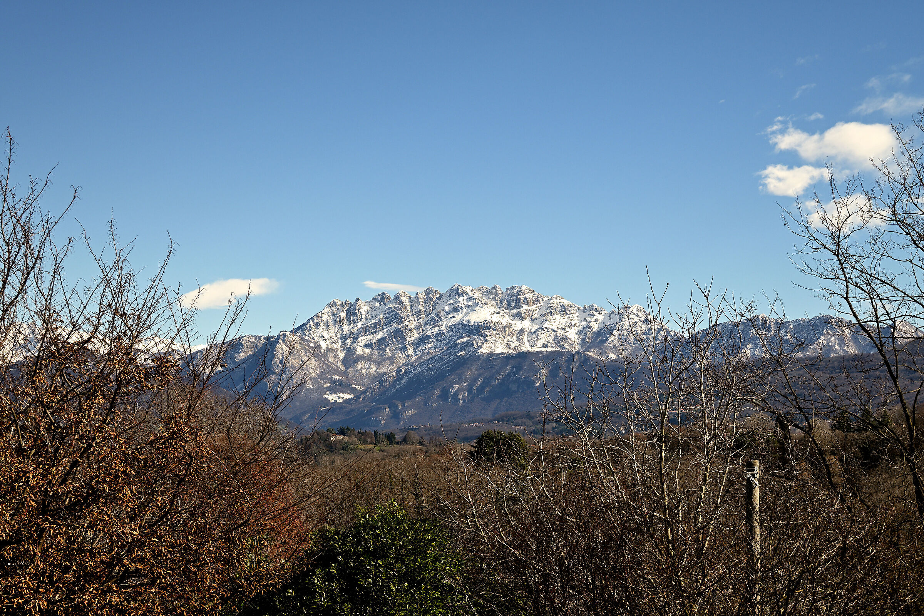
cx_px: 462
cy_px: 308
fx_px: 1925
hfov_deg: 27.0
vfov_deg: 18.2
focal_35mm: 75
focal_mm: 50
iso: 100
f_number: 6.3
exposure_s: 1/640
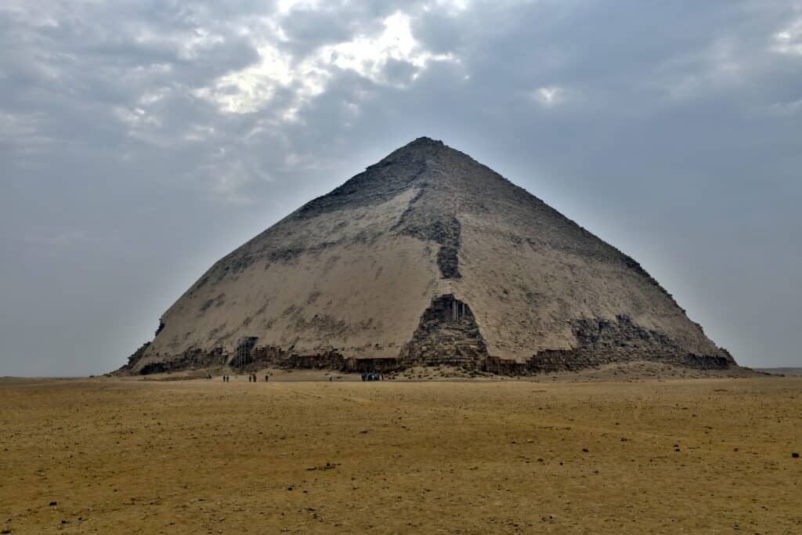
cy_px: 268
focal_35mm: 34
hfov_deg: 55.1
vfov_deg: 38.4
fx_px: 769
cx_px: 401
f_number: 9
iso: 100
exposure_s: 1/320
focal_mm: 23
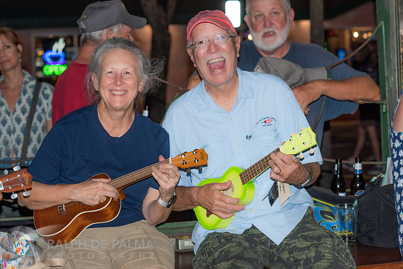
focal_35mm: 85
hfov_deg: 23.9
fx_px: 952
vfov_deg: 16.1
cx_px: 202
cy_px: 134
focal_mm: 85
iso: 800
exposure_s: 1/160
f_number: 5.6
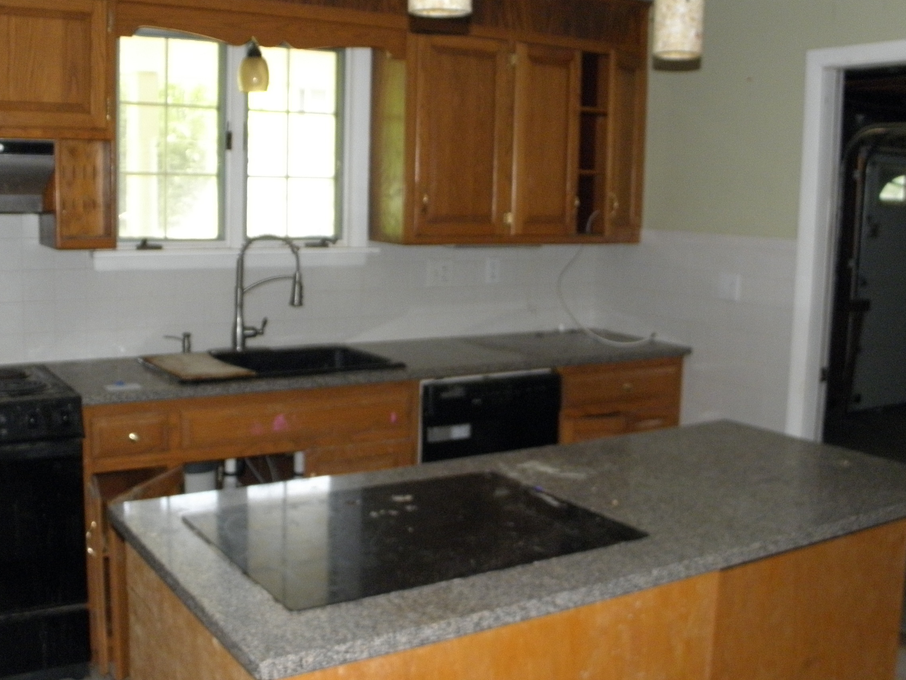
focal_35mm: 38
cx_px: 415
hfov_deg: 48.9
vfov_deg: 37.7
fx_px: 995
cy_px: 334
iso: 200
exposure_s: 1/30
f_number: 3.5
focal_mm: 5
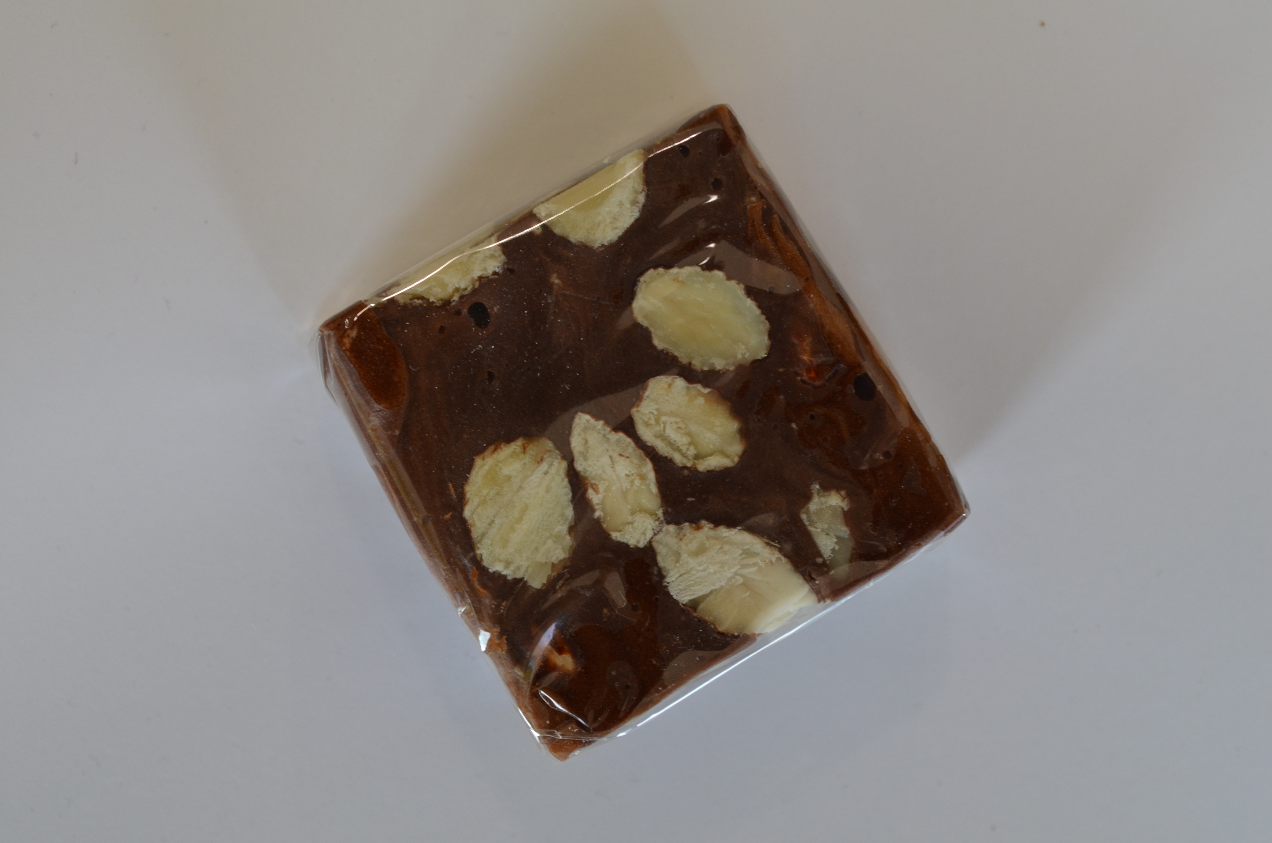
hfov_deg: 32.0
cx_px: 636
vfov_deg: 21.5
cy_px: 422
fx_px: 2222
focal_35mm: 63
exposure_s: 1/60
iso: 320
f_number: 8
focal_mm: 42
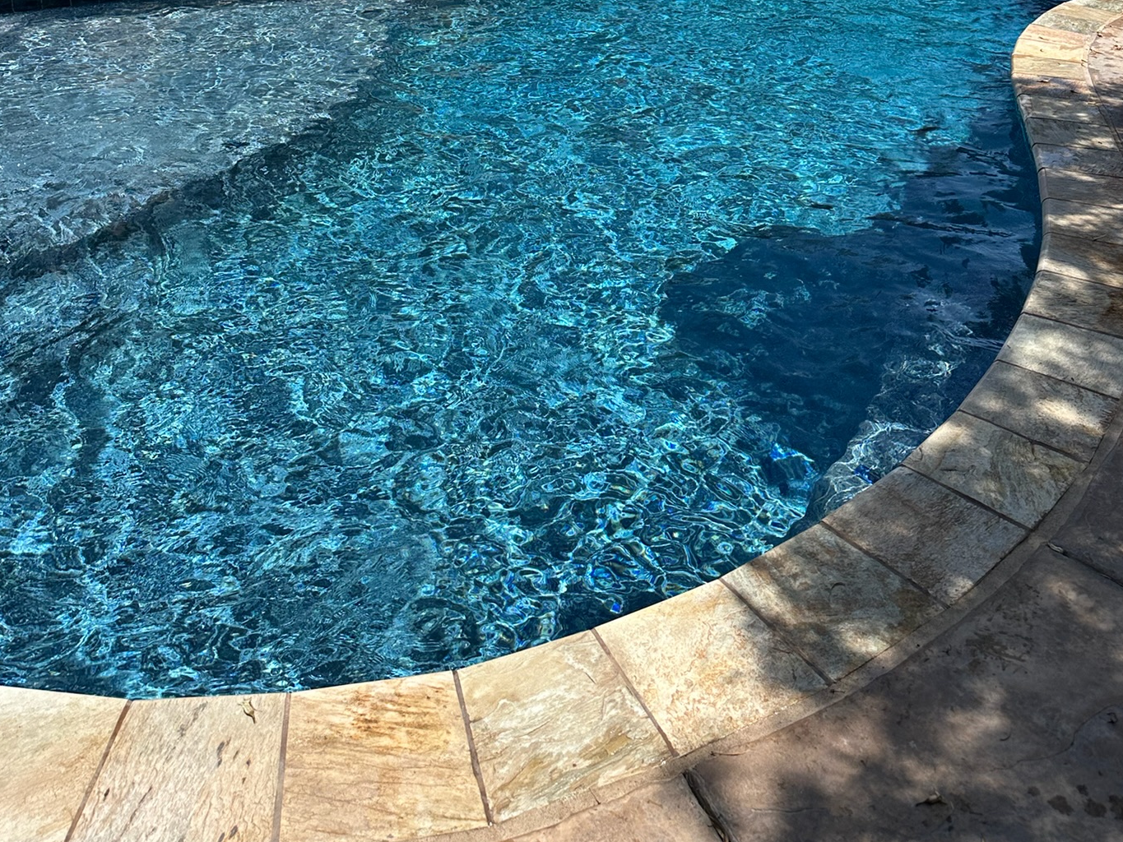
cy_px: 71
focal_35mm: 36
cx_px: 569
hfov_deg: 51.3
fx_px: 1168
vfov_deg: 36.9
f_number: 1.78
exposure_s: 1/4348
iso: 80
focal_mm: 6.86
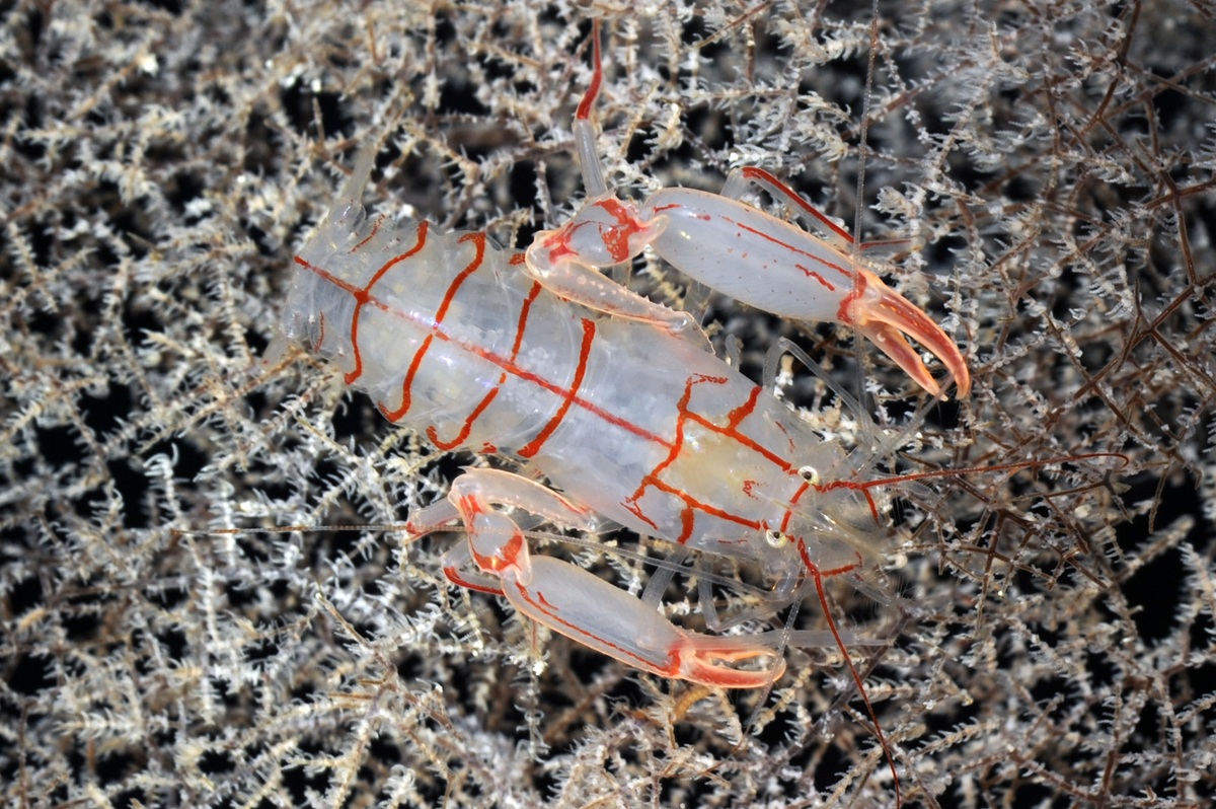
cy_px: 404
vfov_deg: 22.6
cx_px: 608
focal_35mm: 60
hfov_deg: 33.4
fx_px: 2025
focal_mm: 60
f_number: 18
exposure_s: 1/60
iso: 200
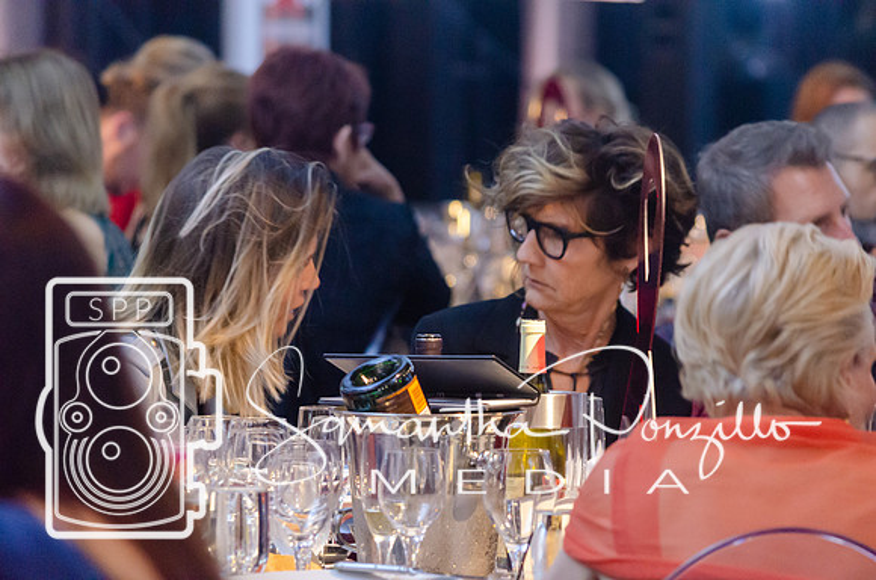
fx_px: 6738
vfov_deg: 4.9
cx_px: 438
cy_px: 290
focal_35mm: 278
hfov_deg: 7.4
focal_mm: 185
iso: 3200
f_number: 5
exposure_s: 1/13
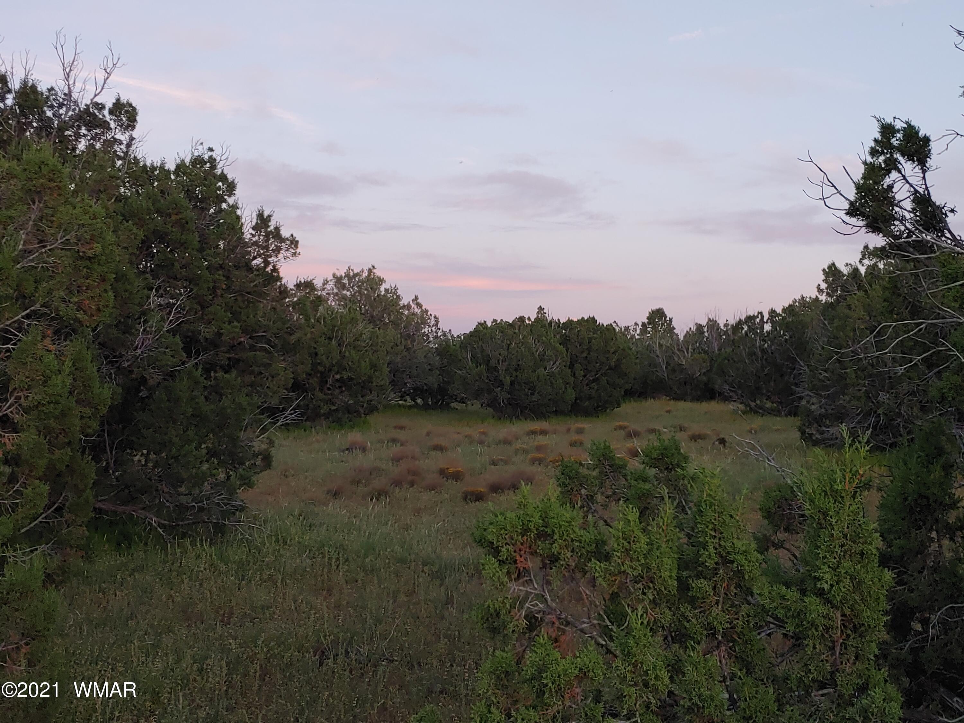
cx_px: 482
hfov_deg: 46.8
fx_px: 1114
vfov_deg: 36.0
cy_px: 362
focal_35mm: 40
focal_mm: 4.23
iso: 50
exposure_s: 1/120
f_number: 1.5
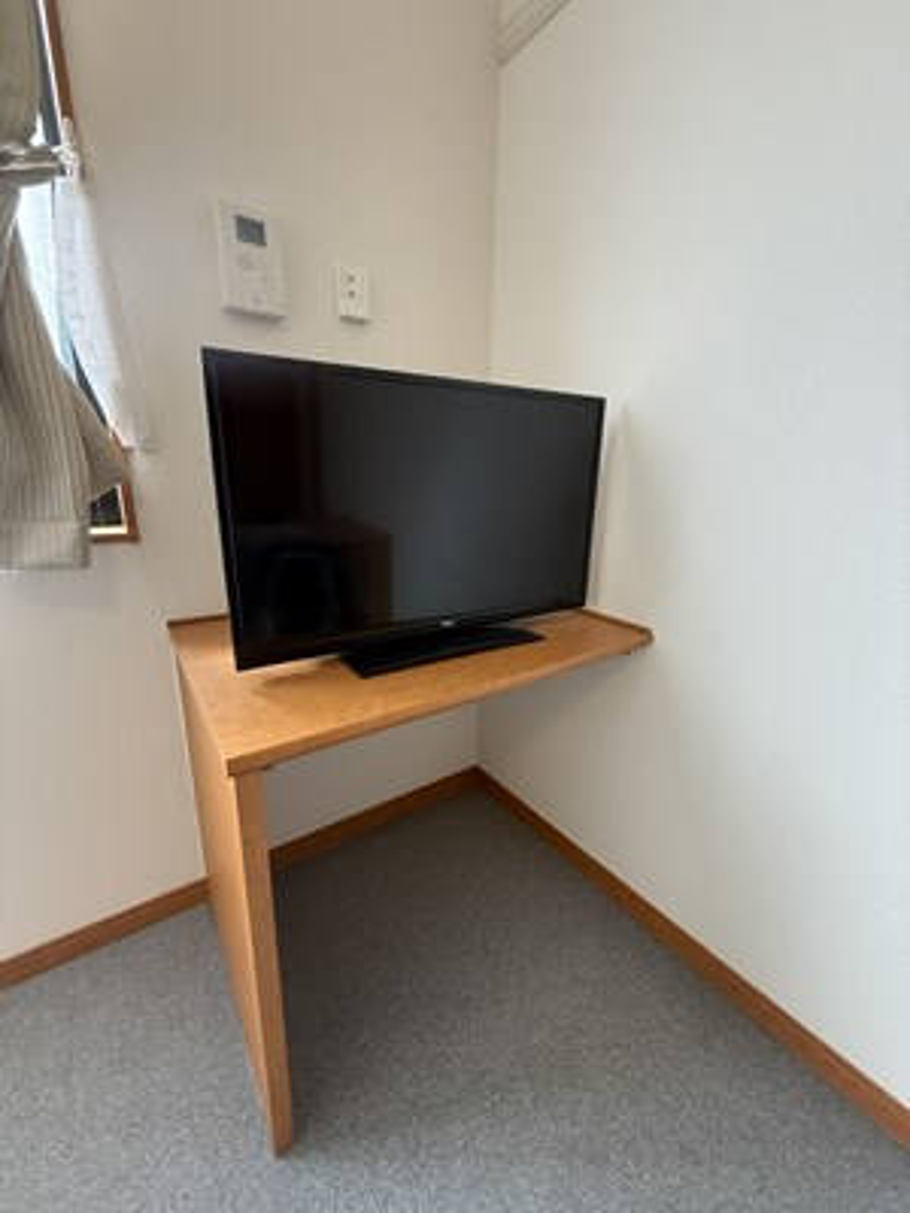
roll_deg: -0.2
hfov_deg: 85.7
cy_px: 606
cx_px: 455
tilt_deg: -12.9
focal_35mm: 14
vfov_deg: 102.1
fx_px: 491
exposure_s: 1/75
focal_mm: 2.22
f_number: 2.2
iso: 320
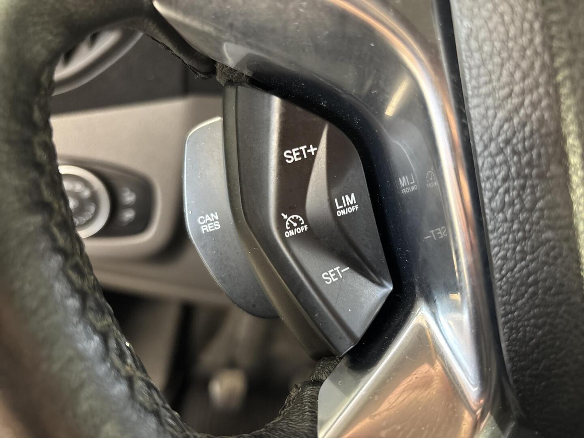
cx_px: 292
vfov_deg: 53.1
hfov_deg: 67.3
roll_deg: -14.0
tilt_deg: -28.5
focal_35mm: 26
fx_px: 439
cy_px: 219
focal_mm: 5.96
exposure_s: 1/33
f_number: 1.6
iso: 500
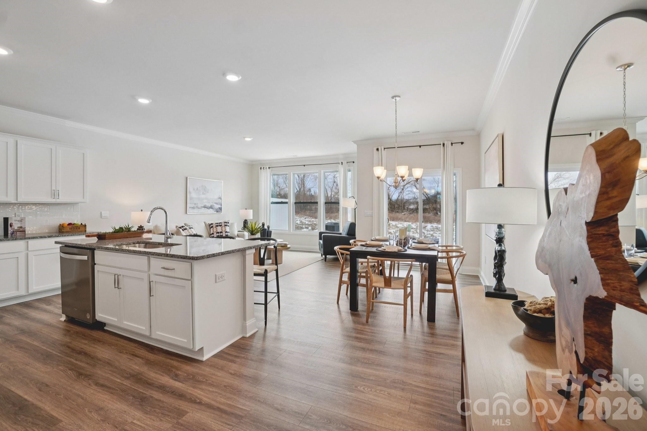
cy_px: 216
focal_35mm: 15
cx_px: 324
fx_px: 270
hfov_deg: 100.4
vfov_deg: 77.3
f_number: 8
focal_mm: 10
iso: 125
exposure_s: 1/30
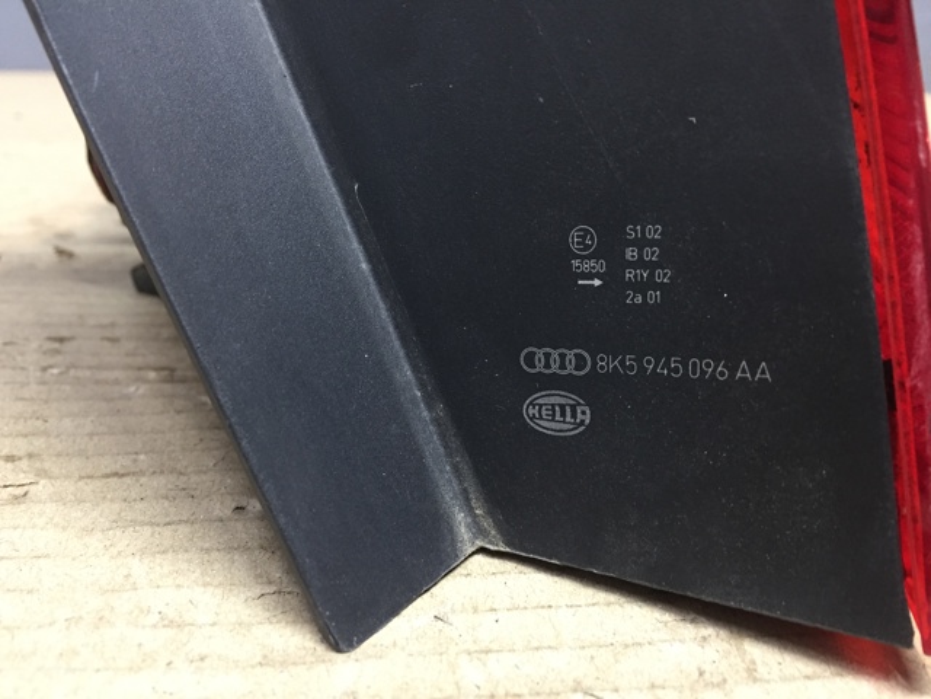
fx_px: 780
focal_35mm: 29
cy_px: 350
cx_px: 466
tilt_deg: -23.4
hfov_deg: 61.7
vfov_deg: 48.2
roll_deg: -3.1
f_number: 2.2
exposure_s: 1/33
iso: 200
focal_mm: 4.15
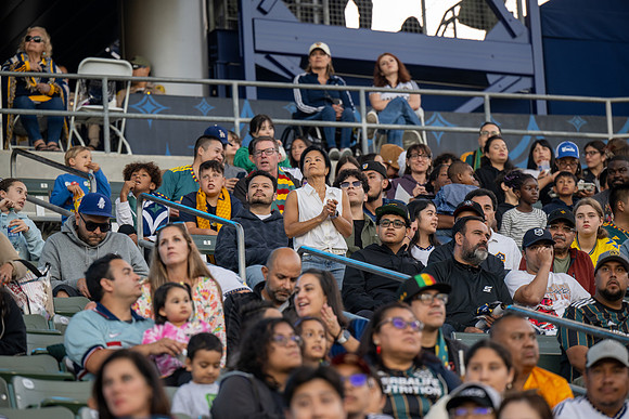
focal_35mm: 200
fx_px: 3495
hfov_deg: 10.3
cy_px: 210
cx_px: 314
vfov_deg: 6.9
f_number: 4
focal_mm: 200
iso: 560
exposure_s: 1/200
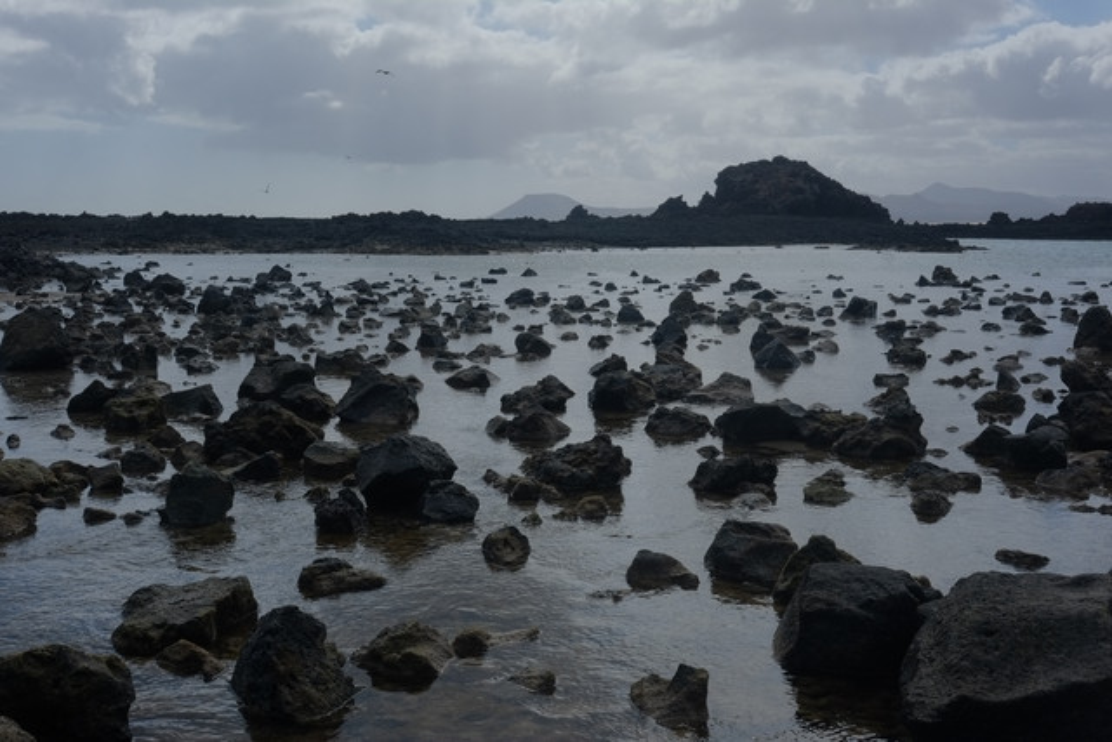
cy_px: 371
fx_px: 1267
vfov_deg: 32.6
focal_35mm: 41
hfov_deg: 47.4
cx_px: 556
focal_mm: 27
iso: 200
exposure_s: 1/400
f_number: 14
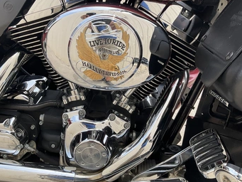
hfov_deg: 53.7
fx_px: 238
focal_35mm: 34
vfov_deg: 41.8
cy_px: 82
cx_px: 101
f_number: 1.8
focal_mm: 3
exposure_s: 1/574
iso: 25
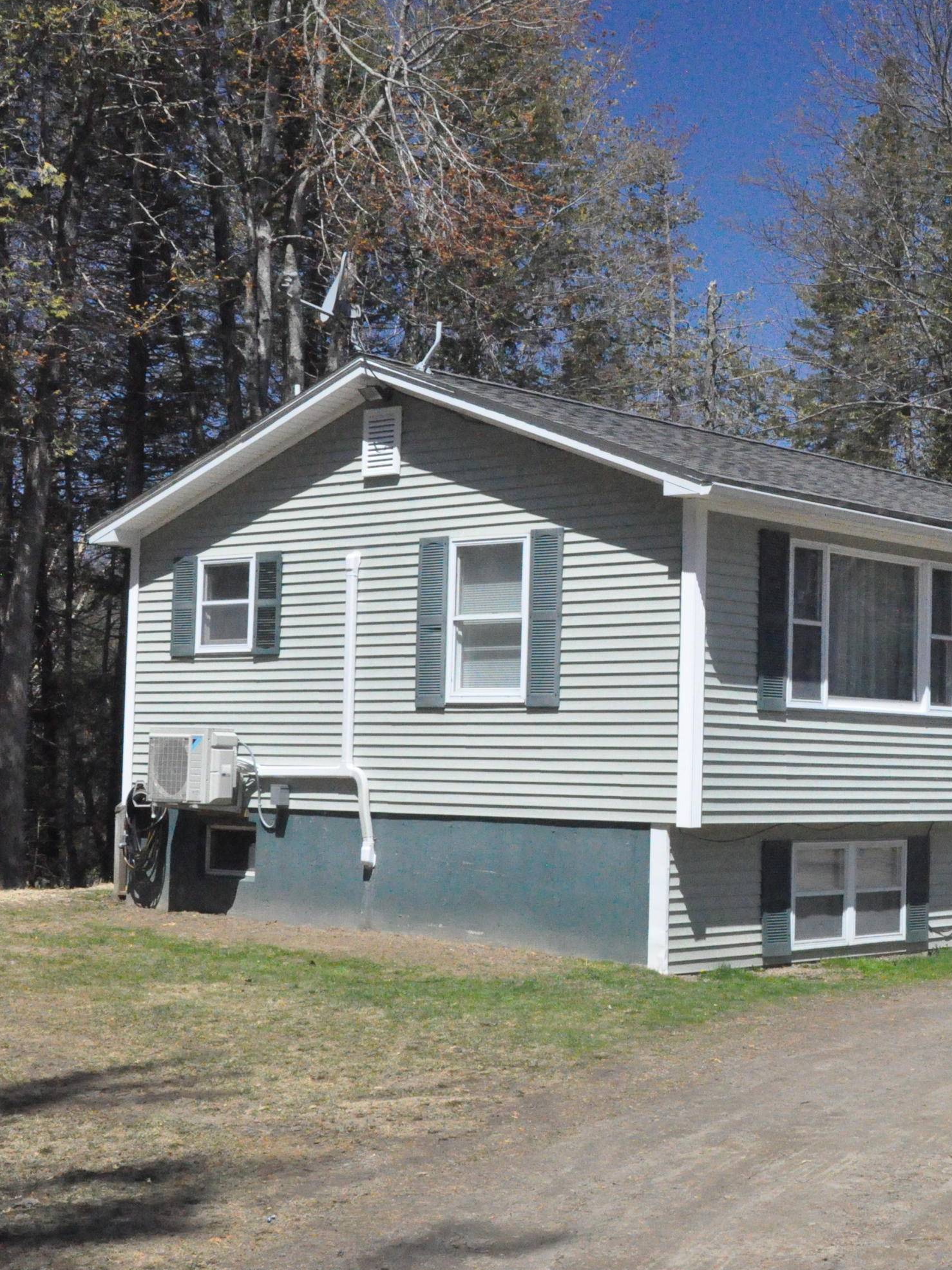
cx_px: 801
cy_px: 639
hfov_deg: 25.1
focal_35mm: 57
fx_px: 2090
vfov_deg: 33.8
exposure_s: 1/1250
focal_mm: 26
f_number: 18
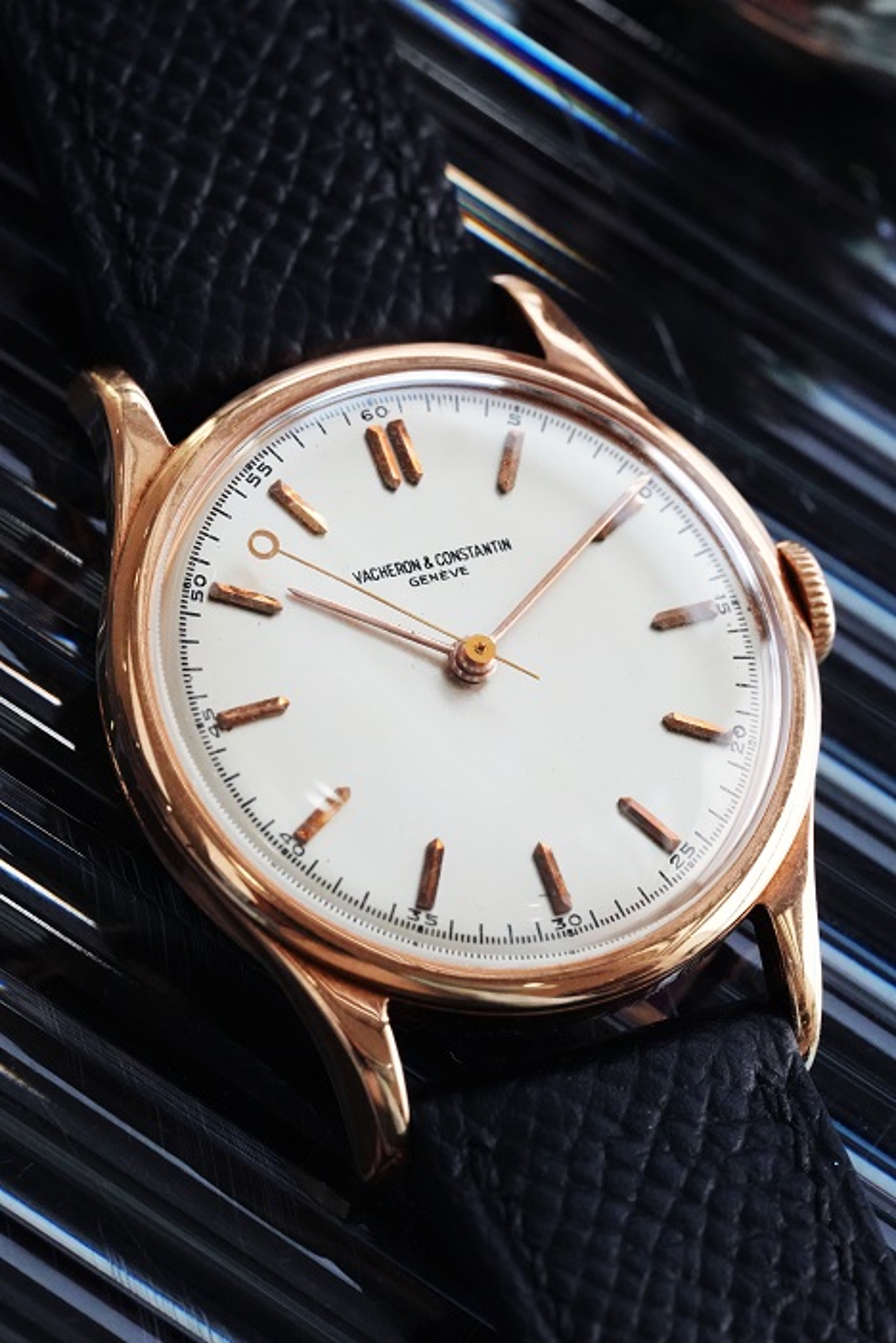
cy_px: 672
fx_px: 3916
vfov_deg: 19.4
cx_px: 448
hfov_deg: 13.1
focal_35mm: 105
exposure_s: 1/250
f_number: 11
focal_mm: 105
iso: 10000
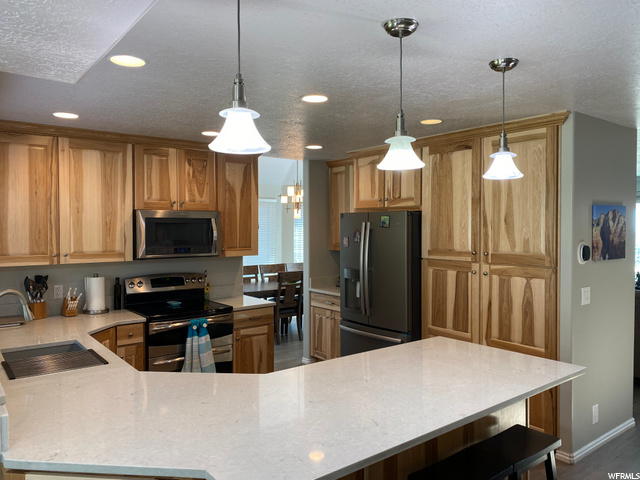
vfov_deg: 53.1
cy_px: 240
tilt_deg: -3.1
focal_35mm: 26
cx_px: 320
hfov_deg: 67.3
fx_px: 481
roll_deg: +0.4
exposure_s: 1/60
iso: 64
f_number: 1.8
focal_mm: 4.25
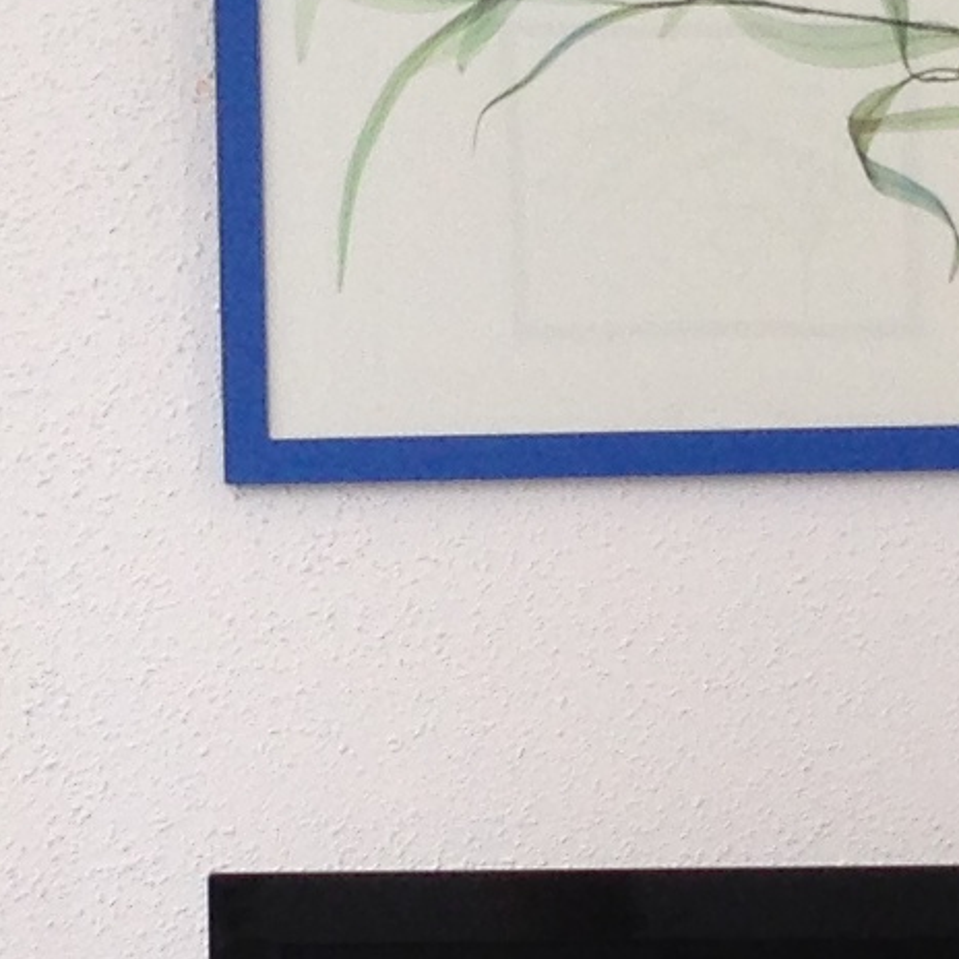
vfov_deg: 8.5
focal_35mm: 205
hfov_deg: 8.5
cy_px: 647
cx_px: 792
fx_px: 6425
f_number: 2.4
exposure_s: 1/60
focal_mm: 4.12
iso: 50
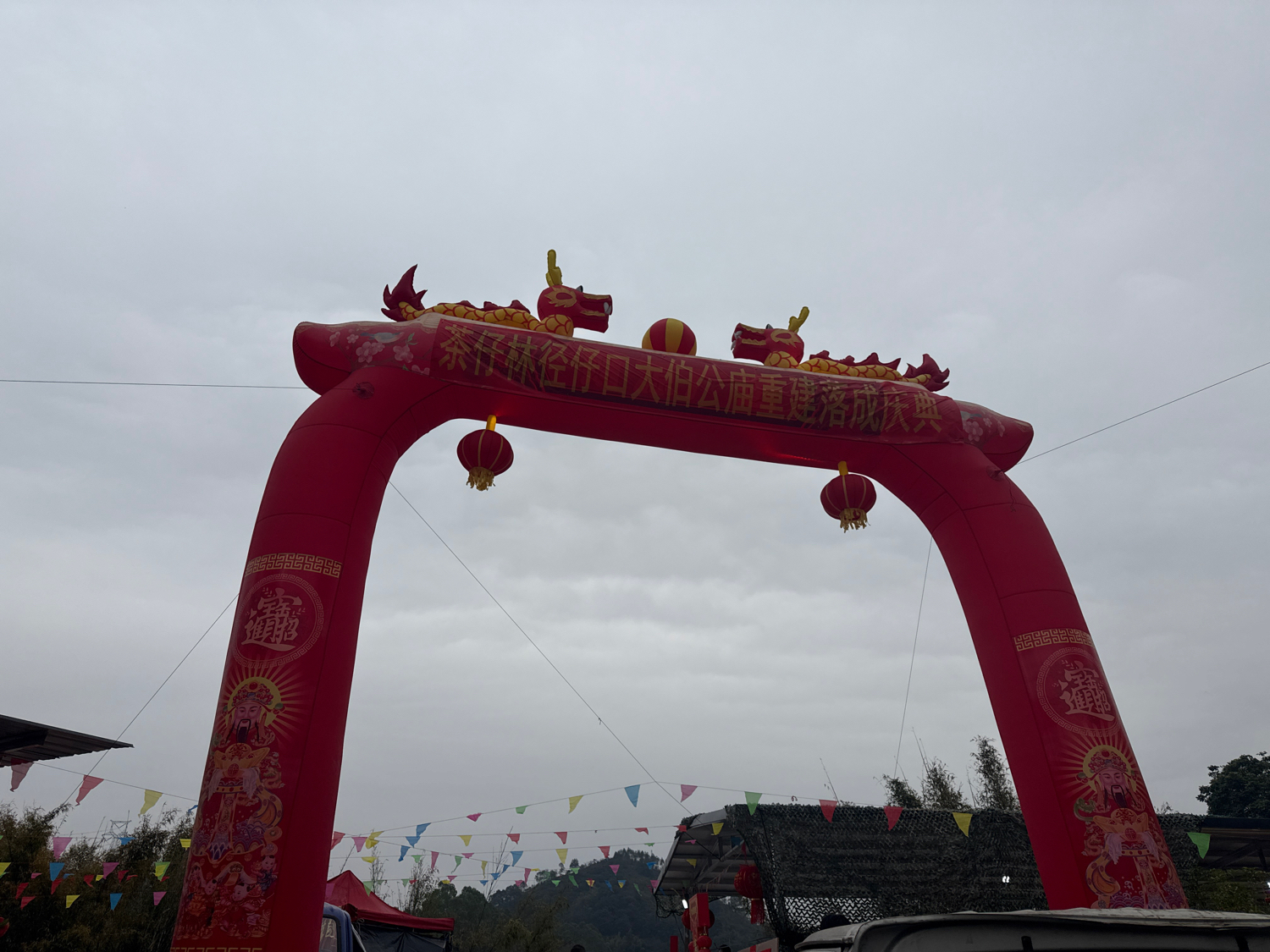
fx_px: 881
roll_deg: -0.4
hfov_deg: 71.6
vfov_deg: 56.8
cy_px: 476
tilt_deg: +31.4
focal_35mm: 24
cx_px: 635
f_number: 1.78
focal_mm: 6.76
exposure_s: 1/3145
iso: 80
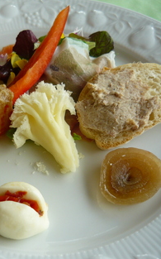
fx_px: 331
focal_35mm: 47
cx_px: 34
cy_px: 130
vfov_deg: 42.7
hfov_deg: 26.9
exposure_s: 1/320
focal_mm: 5.5
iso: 100
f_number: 2.8
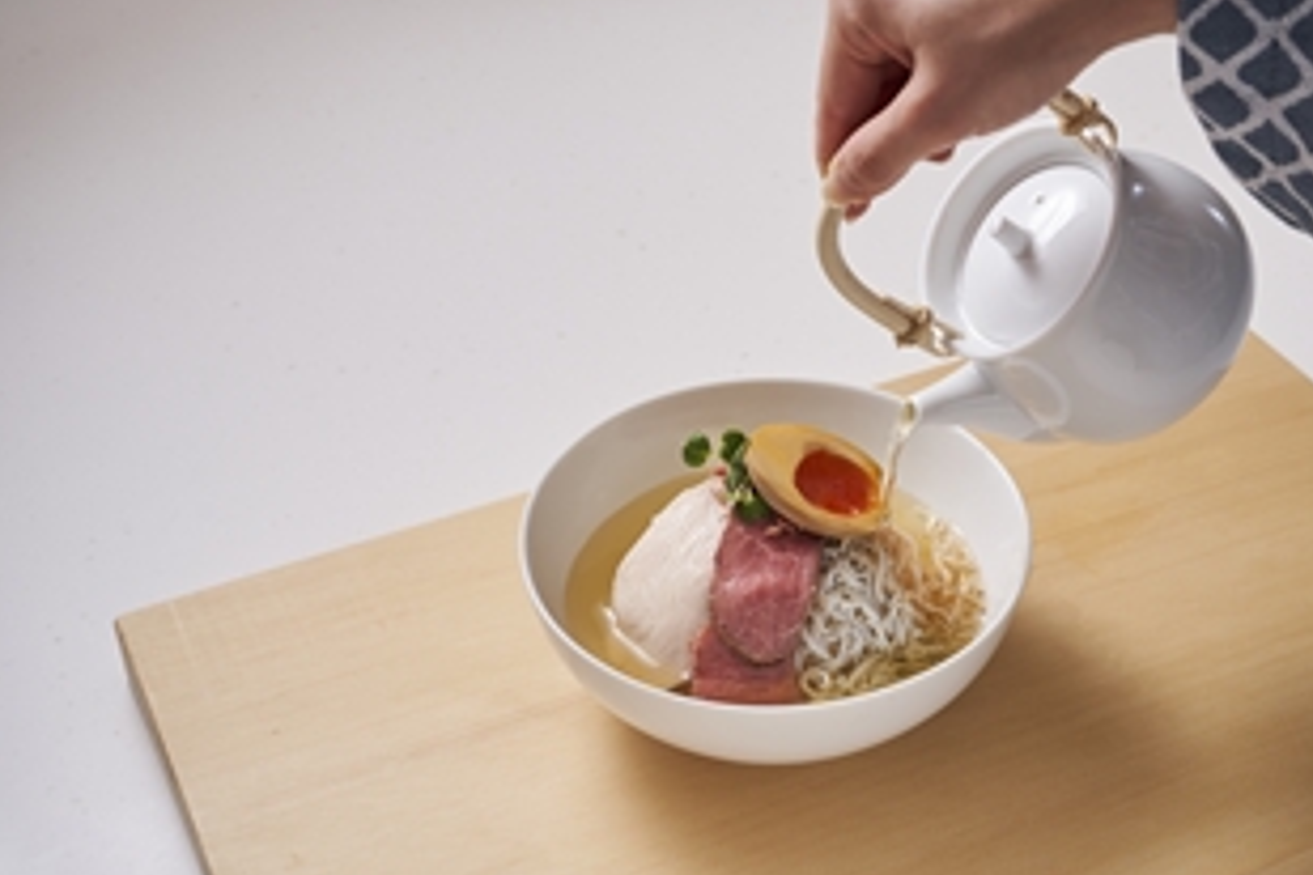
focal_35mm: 57
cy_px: 329
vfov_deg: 23.7
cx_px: 846
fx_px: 2079
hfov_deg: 34.8
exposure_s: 1/50
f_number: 7.1
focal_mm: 44
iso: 100
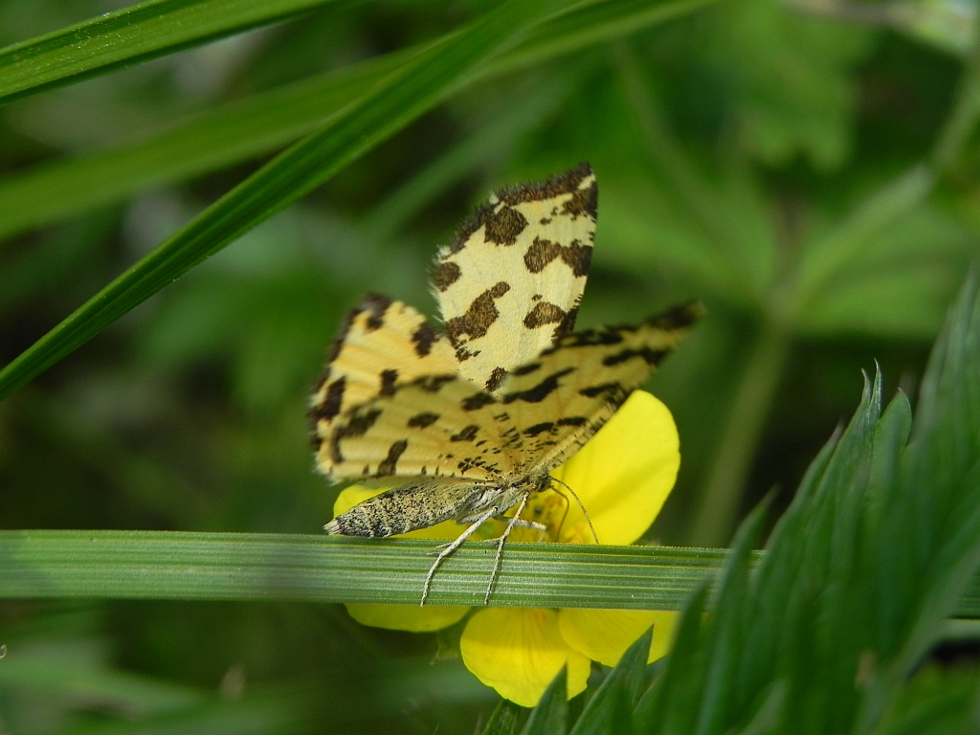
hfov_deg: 18.7
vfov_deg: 14.1
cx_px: 490
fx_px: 2973
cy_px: 368
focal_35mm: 105
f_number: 4
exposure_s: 1/604
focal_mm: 18.8
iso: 160
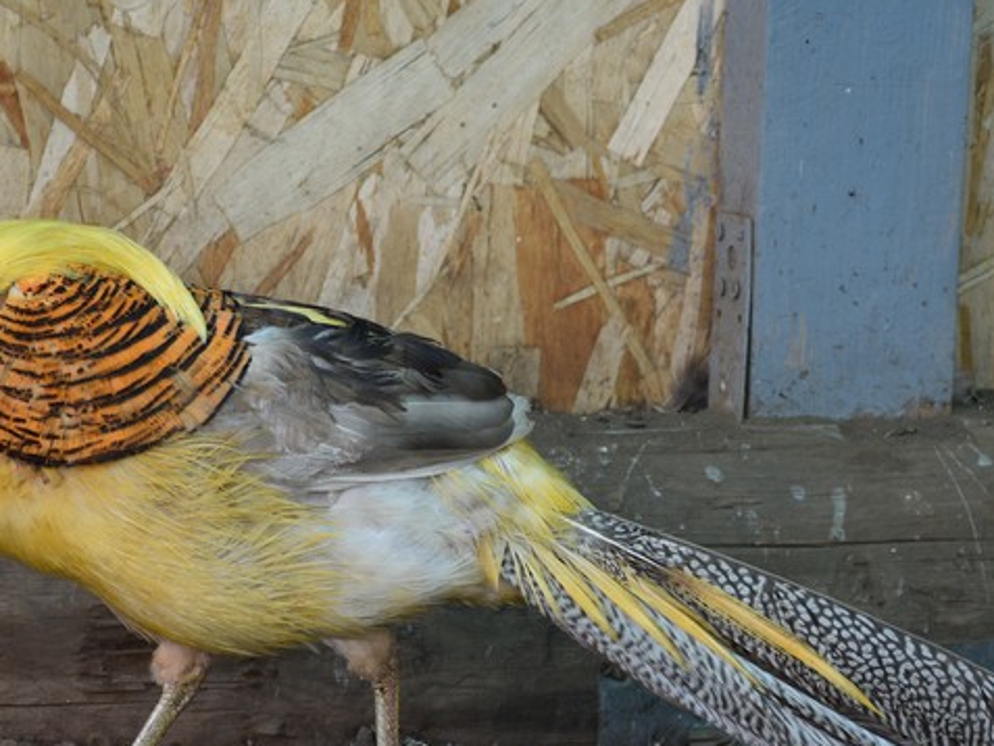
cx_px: 553
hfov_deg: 8.6
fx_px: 6632
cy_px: 404
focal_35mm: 231
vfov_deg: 6.4
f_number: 5.6
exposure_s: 1/250
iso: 280
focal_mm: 85
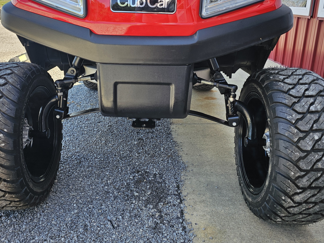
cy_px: 106
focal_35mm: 31
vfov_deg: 45.3
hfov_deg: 58.2
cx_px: 143
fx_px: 290
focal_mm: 6.3
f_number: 1.7
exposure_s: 1/180
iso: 20
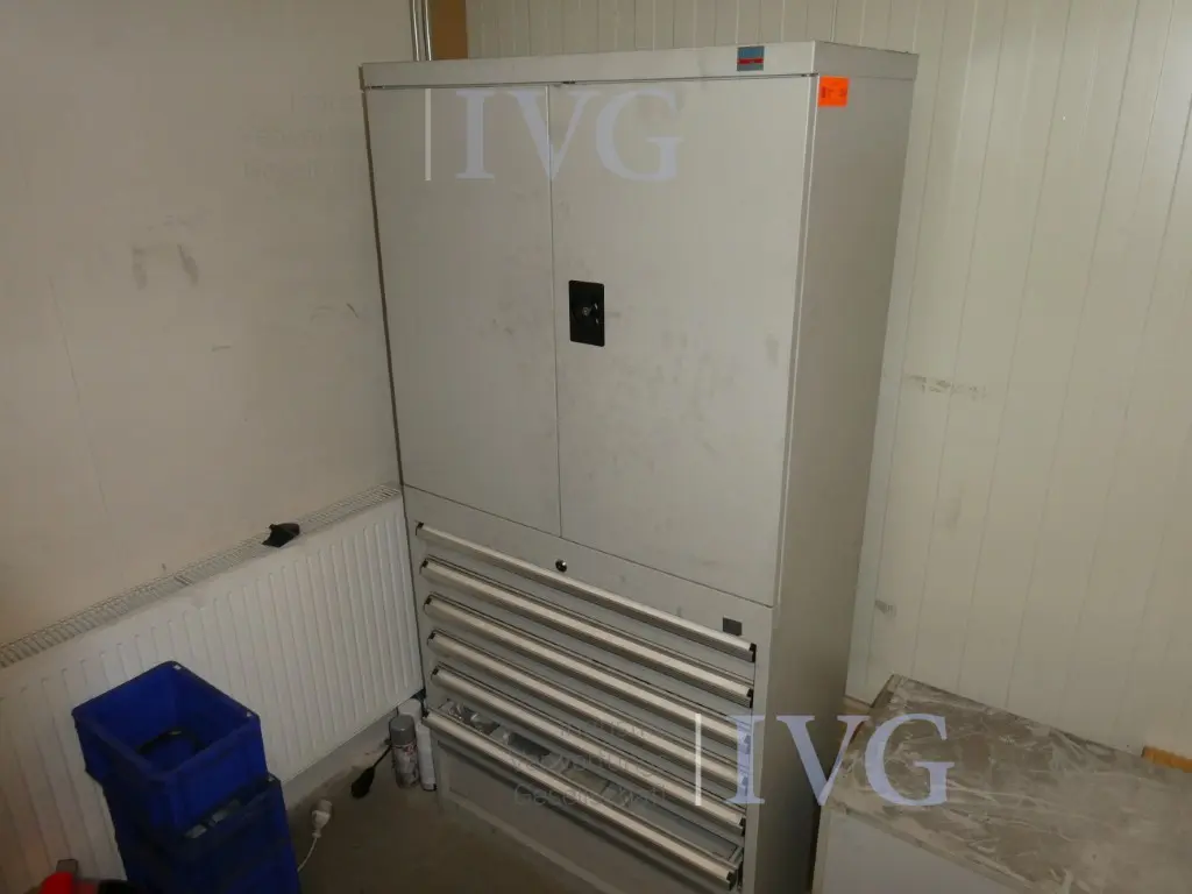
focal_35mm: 24
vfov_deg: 56.8
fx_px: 826
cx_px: 596
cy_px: 447
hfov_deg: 71.6
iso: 250
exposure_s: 1/125
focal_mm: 4.3
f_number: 3.3
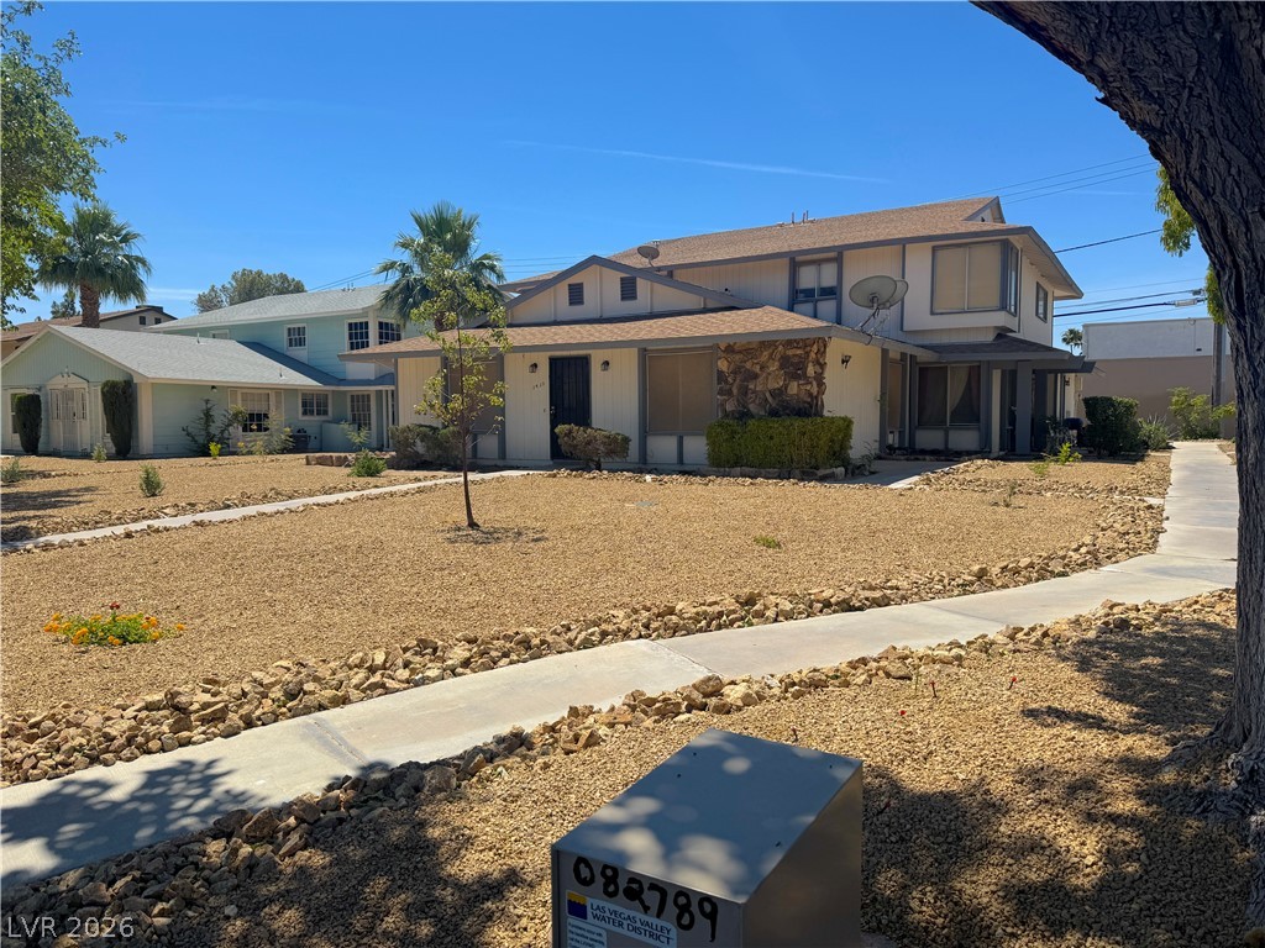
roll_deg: +0.6
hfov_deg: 71.6
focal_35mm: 24
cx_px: 632
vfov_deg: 56.8
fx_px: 877
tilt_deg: -3.7
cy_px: 474
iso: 80
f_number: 1.78
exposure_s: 1/5348
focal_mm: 6.76
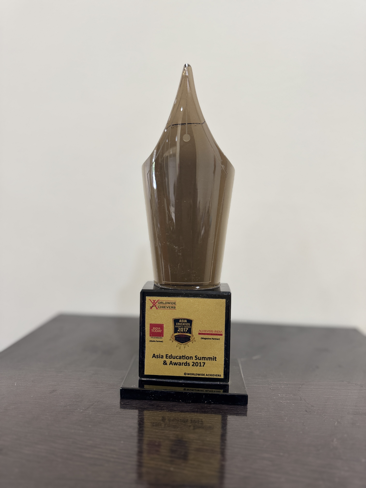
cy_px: 244
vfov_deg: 71.6
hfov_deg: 56.8
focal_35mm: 24
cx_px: 183
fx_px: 338
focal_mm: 6.76
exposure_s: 1/50
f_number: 1.78
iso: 160
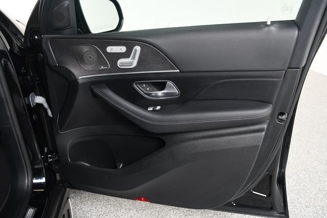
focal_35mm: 33
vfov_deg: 39.9
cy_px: 109
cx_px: 164
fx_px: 300
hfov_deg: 57.2
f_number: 3.5
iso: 100
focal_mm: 22
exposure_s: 1/160
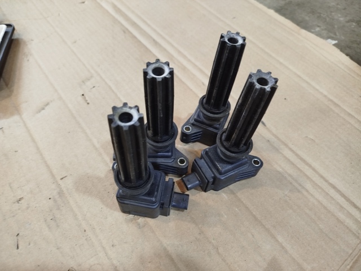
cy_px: 136
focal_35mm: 24
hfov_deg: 71.6
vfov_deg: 56.8
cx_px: 180
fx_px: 250
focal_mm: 5.31
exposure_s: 1/33
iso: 500
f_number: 1.7
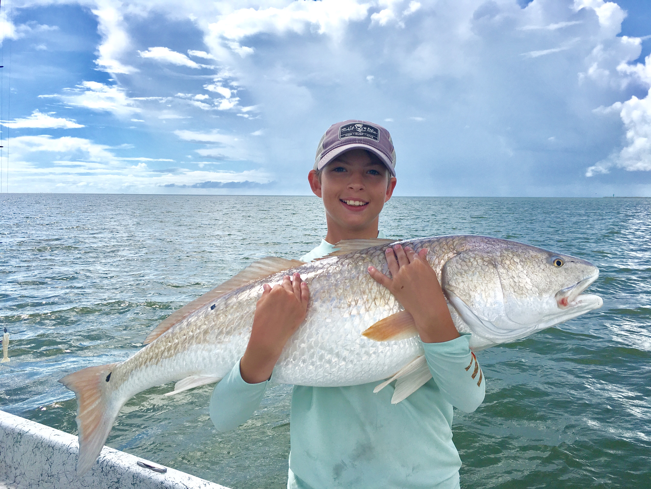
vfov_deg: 48.2
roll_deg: -0.5
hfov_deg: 61.7
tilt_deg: -4.7
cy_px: 244
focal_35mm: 29
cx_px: 326
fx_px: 545
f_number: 2.2
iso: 25
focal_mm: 4.15
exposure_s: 1/2481
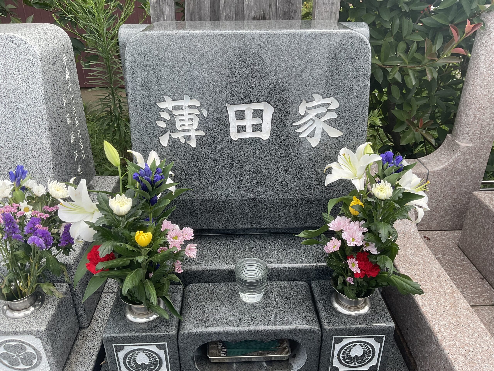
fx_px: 414
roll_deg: +0.0
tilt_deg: -28.6
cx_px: 247
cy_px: 186
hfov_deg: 61.7
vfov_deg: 48.2
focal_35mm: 29
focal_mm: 3
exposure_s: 1/691
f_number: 1.8
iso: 16
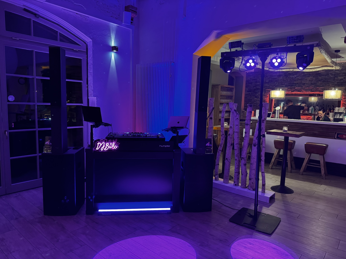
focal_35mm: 24
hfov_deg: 71.6
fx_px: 240
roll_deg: -1.5
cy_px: 130
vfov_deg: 56.8
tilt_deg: -6.4
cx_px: 173
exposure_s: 1/50
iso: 800
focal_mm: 6.76
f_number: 1.78
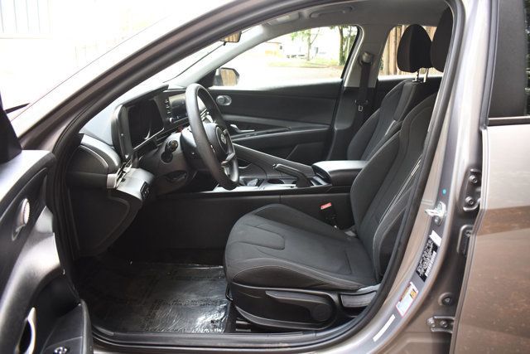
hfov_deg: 67.4
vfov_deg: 48.0
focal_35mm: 27
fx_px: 398
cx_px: 265
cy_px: 177
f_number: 3.5
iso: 800
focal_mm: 18
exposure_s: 1/200
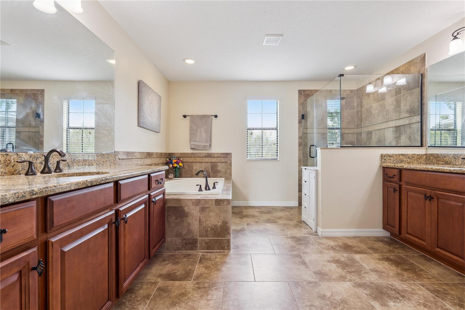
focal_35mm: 17
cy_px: 155
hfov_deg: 93.3
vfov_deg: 70.4
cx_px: 232
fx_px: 220
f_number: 9
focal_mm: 17
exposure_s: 1/25
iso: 800
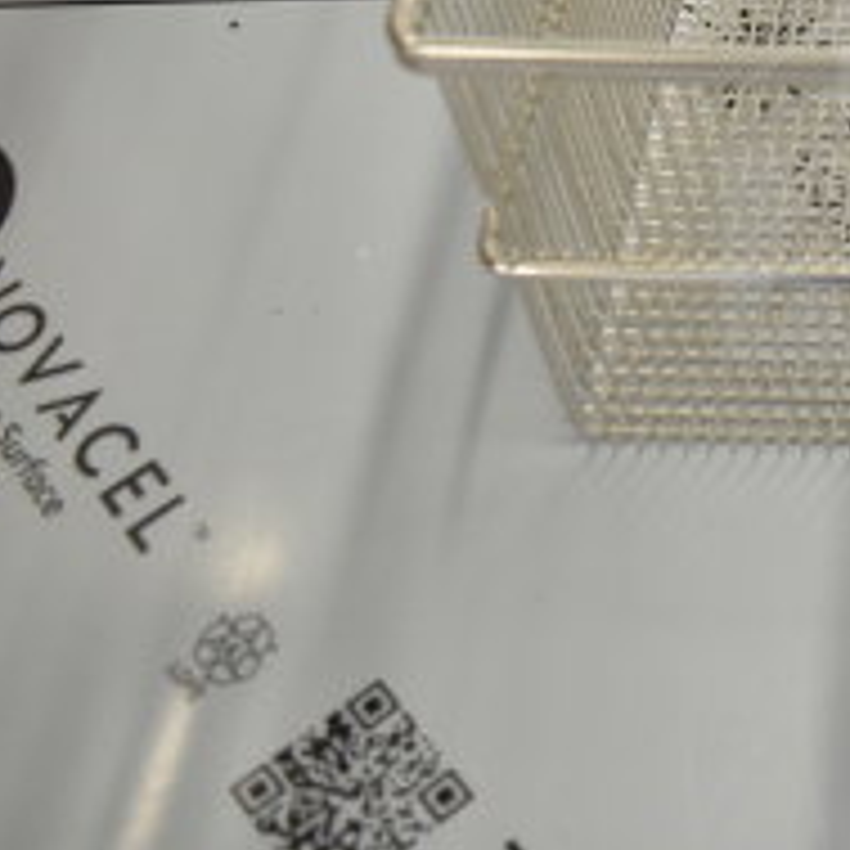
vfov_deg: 22.5
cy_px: 7
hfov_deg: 20.5
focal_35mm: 74
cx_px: 1223
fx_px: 2056
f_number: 3.5
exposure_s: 1/30
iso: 360
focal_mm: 18
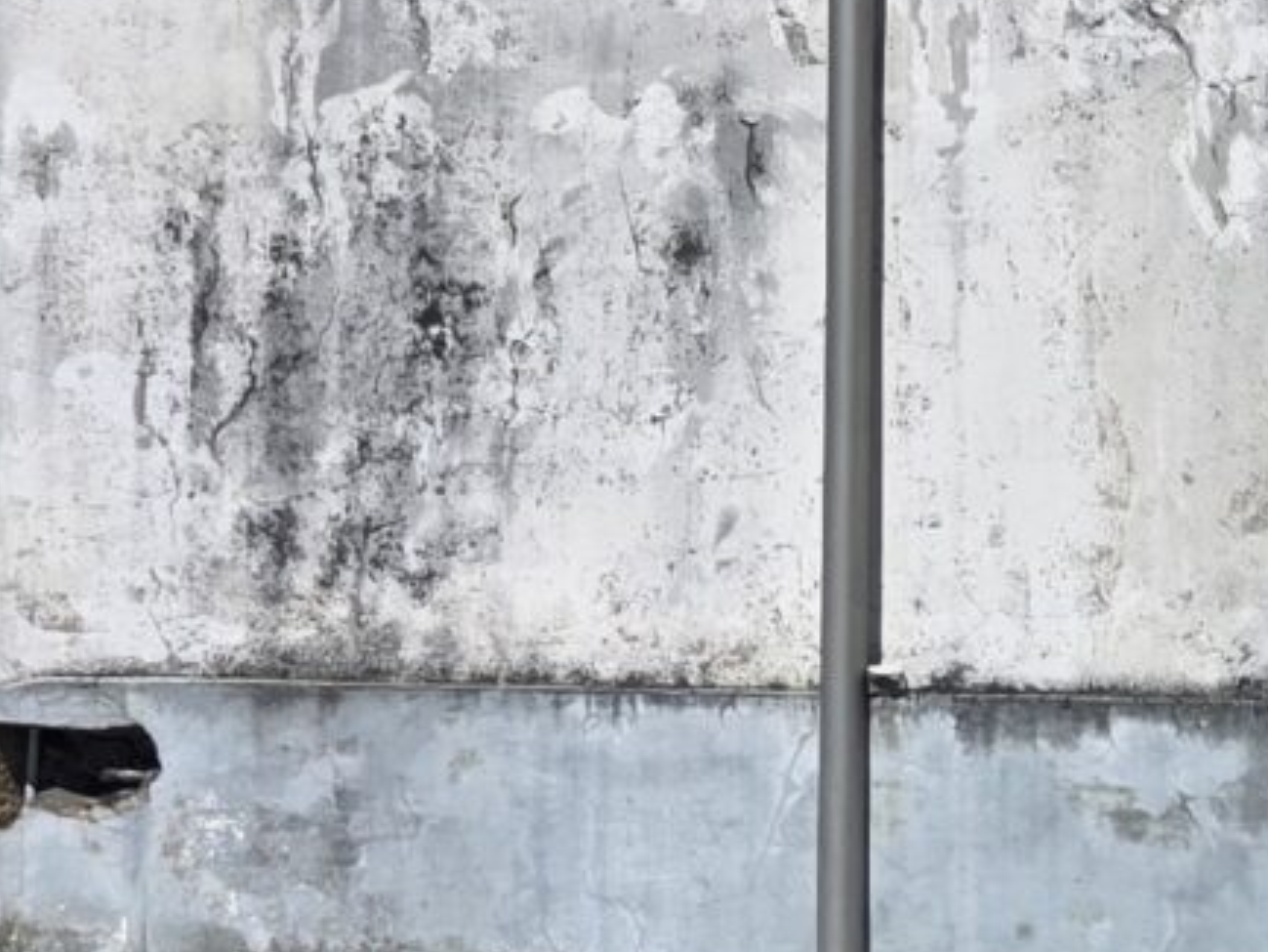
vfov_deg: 10.9
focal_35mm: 136
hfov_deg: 10.6
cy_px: 659
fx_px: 4983
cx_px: 3696
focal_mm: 6.3
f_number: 1.7
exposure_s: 1/7944
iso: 64
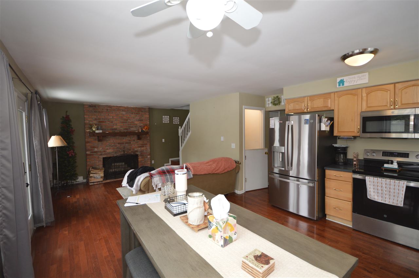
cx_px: 210
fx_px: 174
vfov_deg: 77.2
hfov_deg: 100.4
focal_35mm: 15
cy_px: 139
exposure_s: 1/60
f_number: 4
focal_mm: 10
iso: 400
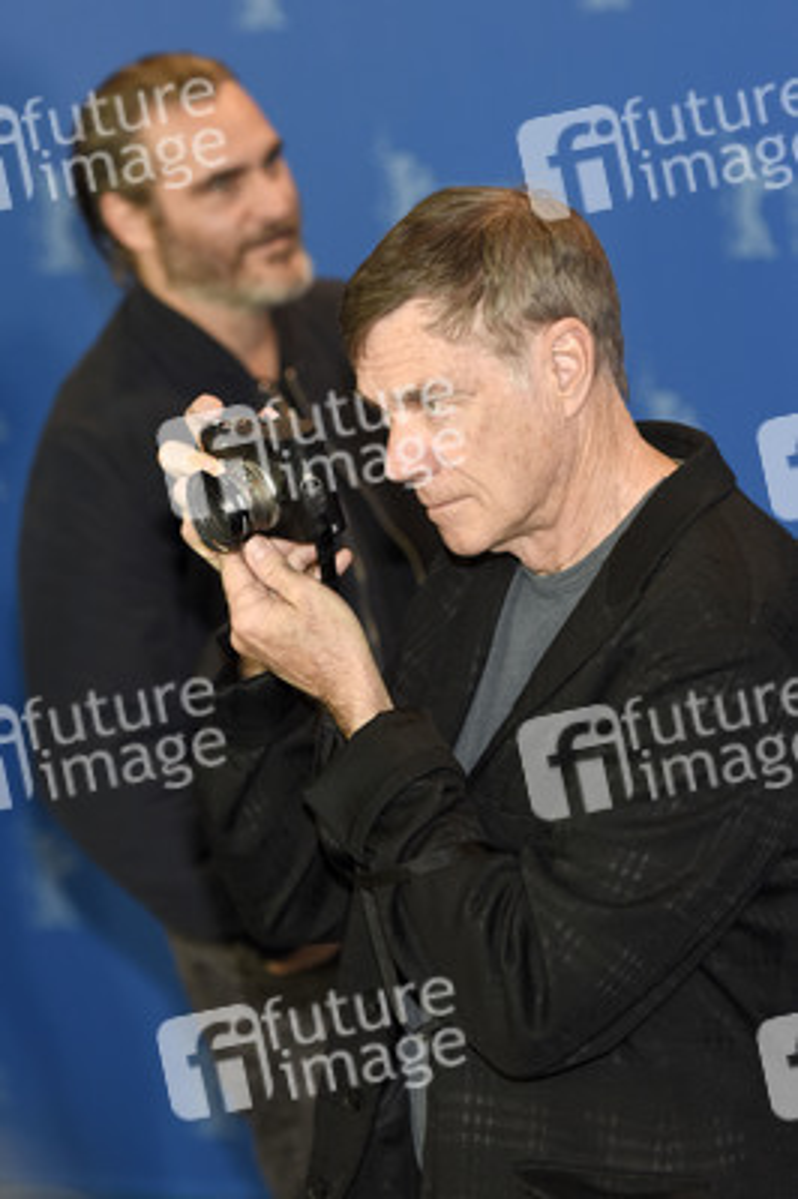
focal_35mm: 158
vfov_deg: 13.1
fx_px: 5246
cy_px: 600
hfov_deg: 8.7
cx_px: 399
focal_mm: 105
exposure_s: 1/400
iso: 640
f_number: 3.5
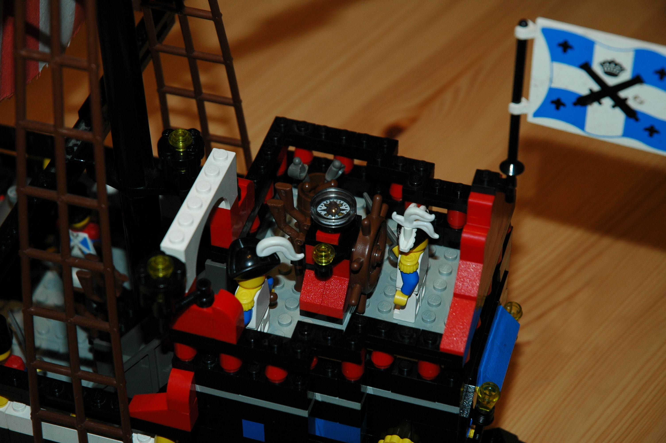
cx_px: 333
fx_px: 1941
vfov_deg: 13.0
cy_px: 222
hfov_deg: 19.5
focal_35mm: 105
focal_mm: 70
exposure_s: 1/125
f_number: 7.1
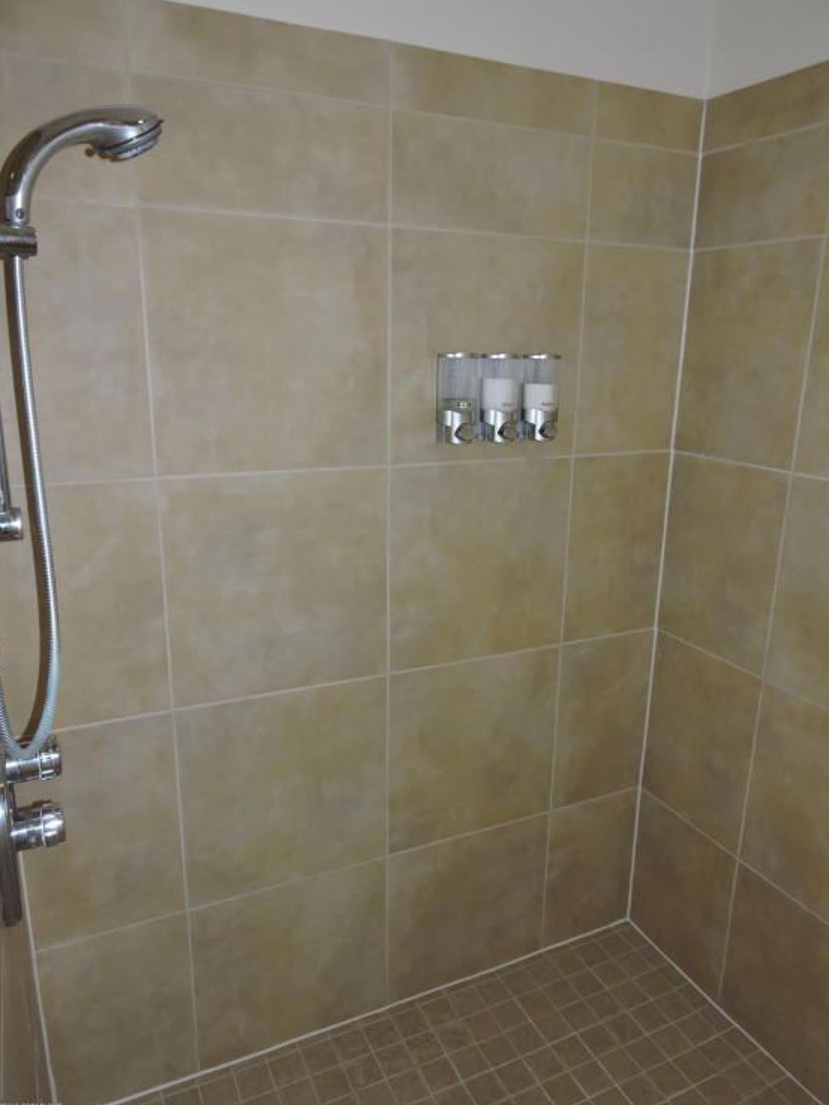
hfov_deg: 54.9
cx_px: 426
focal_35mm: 25
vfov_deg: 69.4
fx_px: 798
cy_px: 567
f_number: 3.3
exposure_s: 1/30
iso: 200
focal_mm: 4.3
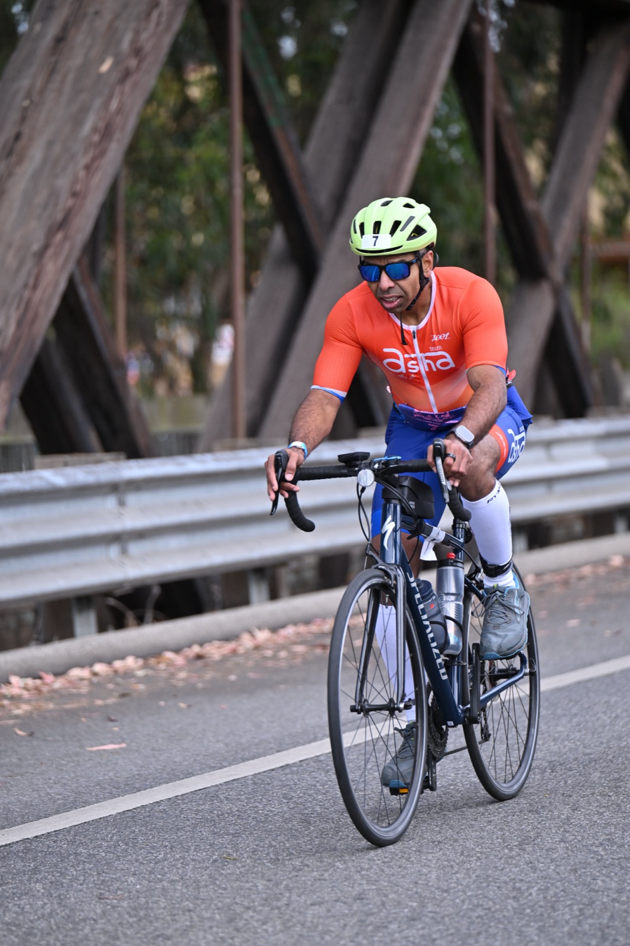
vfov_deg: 14.2
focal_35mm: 145
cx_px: 315
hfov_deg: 9.5
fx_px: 3808
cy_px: 473
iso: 400
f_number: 2.8
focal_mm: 145
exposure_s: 1/1250
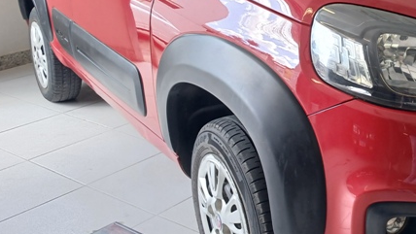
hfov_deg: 37.1
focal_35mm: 53
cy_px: 65
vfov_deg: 22.5
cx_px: 361
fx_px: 585
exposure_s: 1/60
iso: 64
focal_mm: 3.98
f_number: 1.8
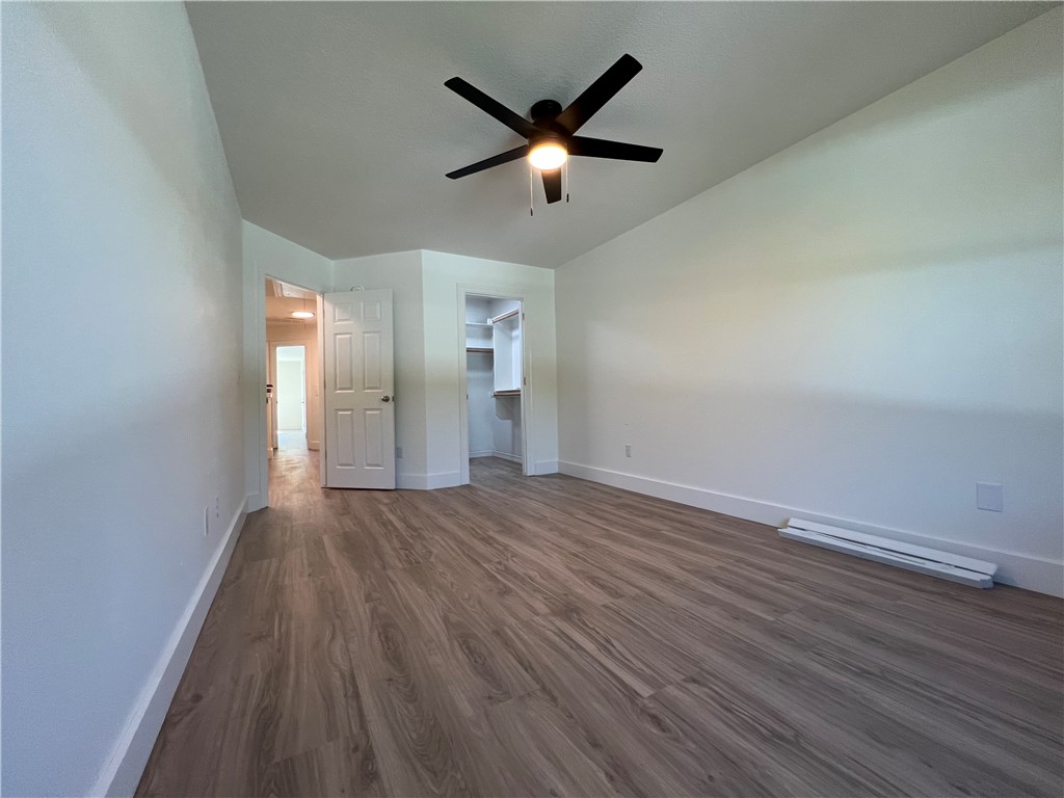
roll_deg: +1.5
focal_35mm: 13
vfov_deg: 89.9
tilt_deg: +0.7
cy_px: 399
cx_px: 532
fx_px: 400
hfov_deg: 106.2
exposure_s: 1/120
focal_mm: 1.57
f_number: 1.8
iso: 200
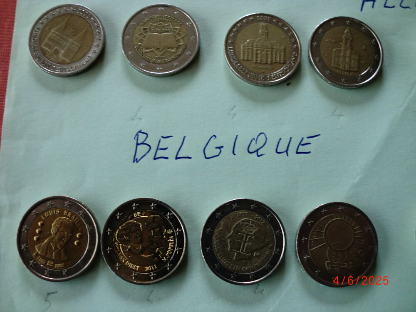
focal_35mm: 35
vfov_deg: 40.7
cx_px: 208
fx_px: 421
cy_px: 156
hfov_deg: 52.6
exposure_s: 1/60
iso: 125
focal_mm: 6.3
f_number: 3.1
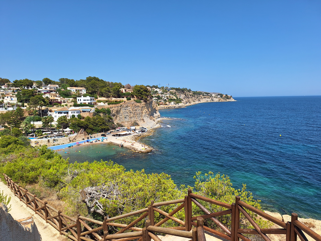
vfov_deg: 58.9
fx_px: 213
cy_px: 120
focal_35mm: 23
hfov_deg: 73.9
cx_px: 160
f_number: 1.8
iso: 40
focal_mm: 5.54
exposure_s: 1/2817
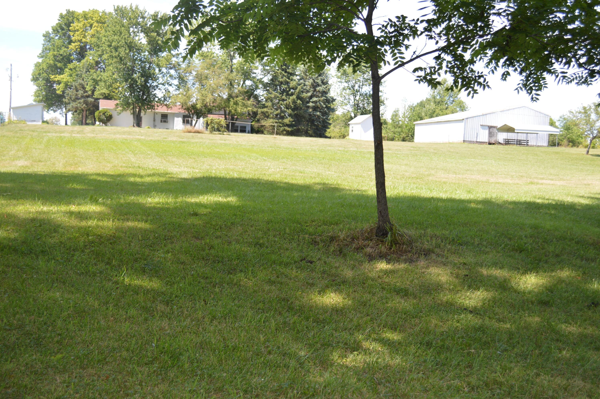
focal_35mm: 39
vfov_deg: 34.1
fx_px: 649
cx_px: 300
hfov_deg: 49.6
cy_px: 200
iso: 100
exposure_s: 1/160
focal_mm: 26
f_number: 4.2
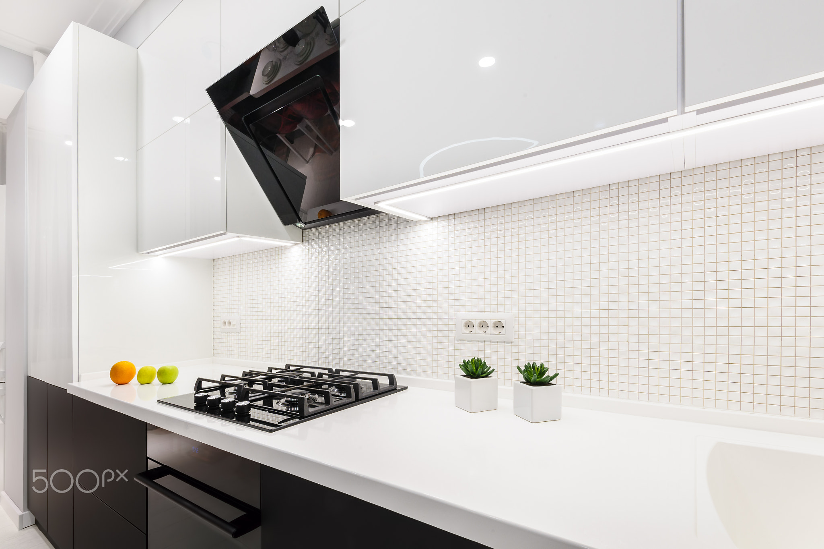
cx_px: 412
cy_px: 274
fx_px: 366
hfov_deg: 96.8
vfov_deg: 73.7
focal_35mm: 16
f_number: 14
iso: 200
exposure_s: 1/5
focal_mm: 16
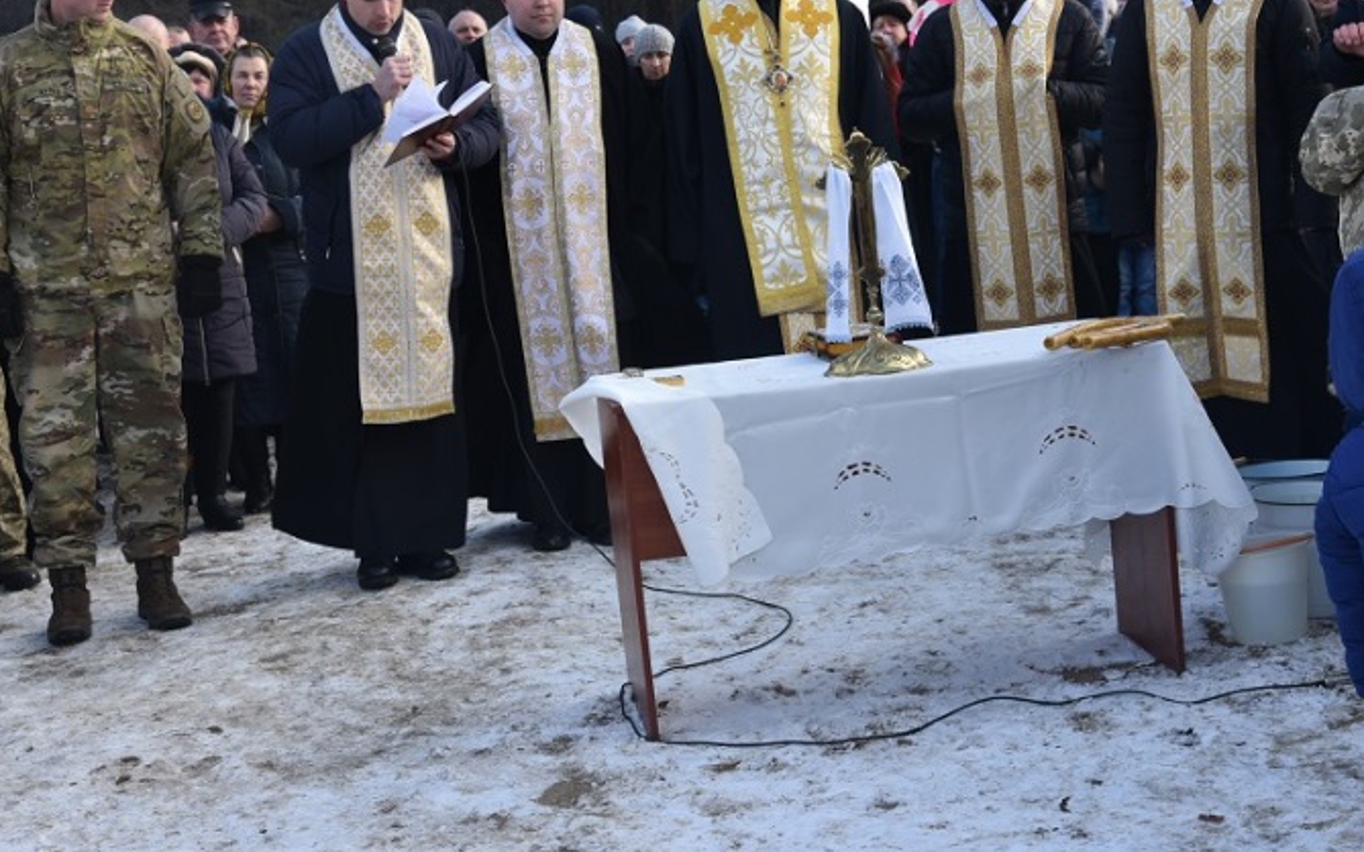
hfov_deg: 30.6
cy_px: 335
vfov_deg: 19.4
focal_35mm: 67
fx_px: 2490
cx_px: 654
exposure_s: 1/250
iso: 320
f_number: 8
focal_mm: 55
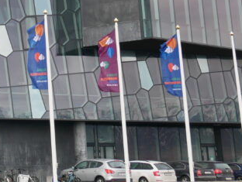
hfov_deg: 15.7
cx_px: -86
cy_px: -115
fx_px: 826
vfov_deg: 11.9
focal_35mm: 118
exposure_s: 1/200
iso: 200
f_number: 5.6
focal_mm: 18
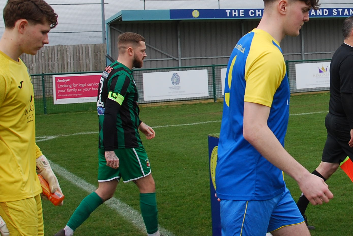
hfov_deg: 26.2
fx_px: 736
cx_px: 309
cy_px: 56
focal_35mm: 75
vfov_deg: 18.1
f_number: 3.5
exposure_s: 1/500
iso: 200
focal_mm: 18
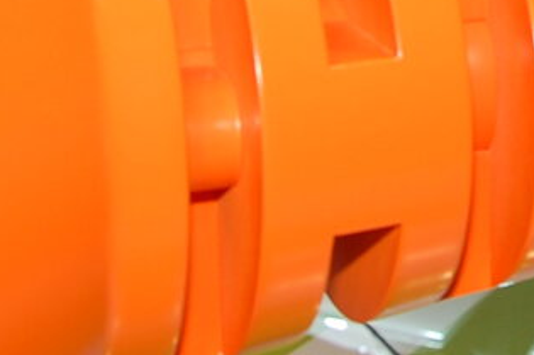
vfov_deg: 7.3
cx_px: 700
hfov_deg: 11.0
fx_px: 2710
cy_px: -277
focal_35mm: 183
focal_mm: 24
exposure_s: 1/100
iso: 200
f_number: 5
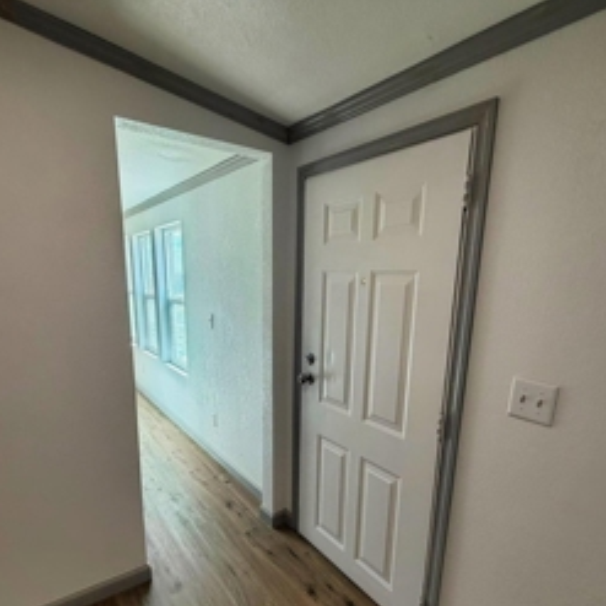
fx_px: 396
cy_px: 366
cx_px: 297
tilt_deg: -12.8
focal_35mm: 20
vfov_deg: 74.0
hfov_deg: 74.8
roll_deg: -0.4
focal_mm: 2.22
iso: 125
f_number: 2.2
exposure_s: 1/113
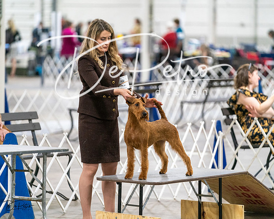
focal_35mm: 193
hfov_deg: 10.0
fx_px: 1561
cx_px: 137
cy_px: 110
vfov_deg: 8.0
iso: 4000
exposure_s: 1/200
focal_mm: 171
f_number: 2.8
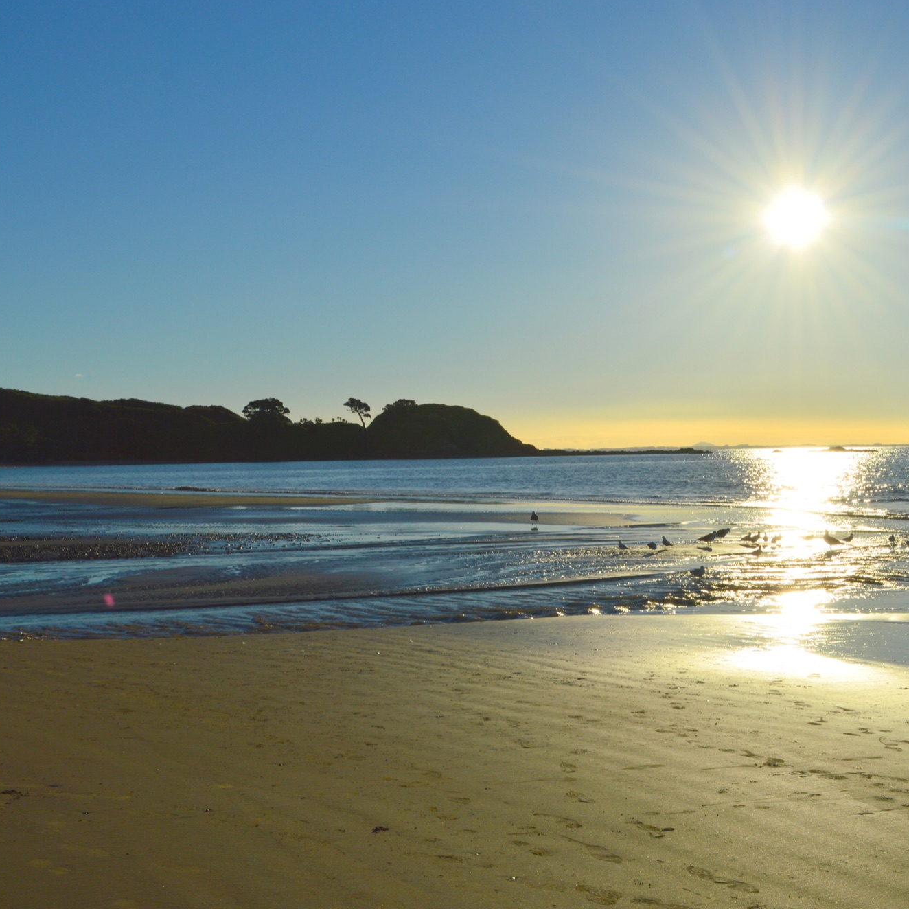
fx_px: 1485
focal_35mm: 50
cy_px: 453
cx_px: 336
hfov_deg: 33.8
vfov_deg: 34.0
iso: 100
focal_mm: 26
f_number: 13
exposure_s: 1/800
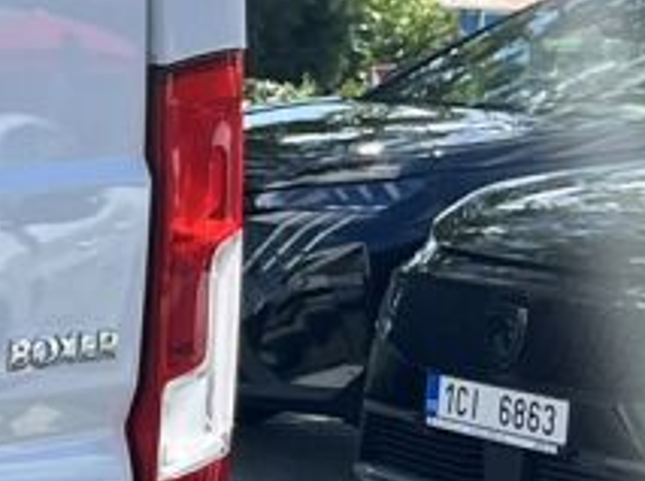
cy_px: 339
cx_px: -1083
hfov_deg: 9.9
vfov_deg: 8.9
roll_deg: -1.6
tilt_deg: -6.2
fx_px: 3106
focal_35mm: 167
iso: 50
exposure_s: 1/2513
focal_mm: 5.1
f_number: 1.6
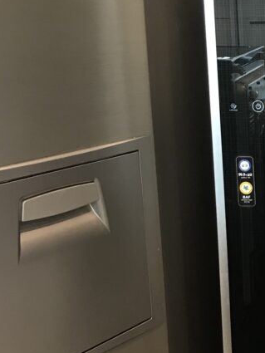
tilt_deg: -13.7
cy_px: 237
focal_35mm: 79
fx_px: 806
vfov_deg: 24.6
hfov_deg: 17.5
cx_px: 344
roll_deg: +0.1
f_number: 1.8
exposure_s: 1/15
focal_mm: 3.99
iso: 40
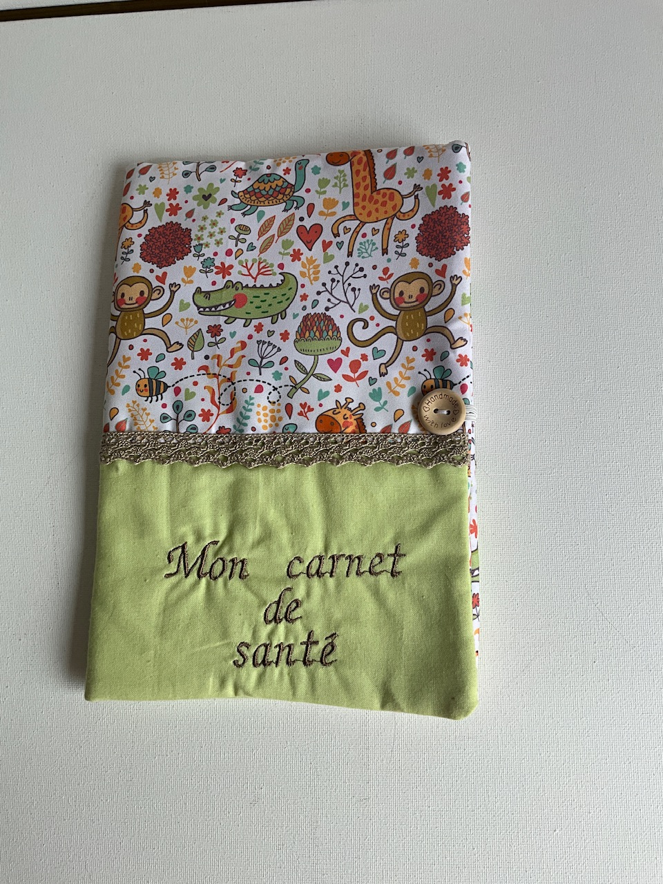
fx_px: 741
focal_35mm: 29
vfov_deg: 61.7
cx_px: 332
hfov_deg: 48.2
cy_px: 442
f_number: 1.8
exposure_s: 1/272
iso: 25
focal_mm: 3
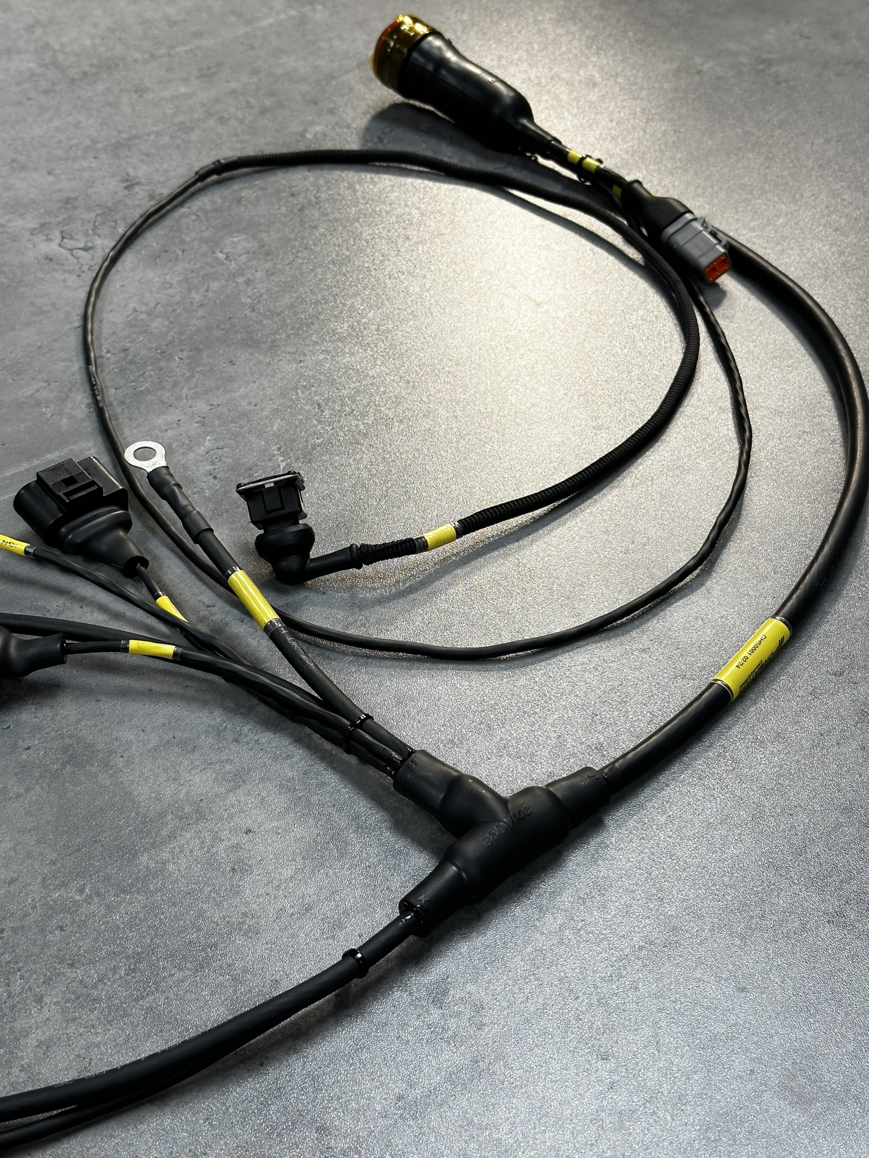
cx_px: 434
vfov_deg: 39.7
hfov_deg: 30.3
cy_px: 579
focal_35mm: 48
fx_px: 1607
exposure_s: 1/60
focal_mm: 6.86
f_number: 1.78
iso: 50
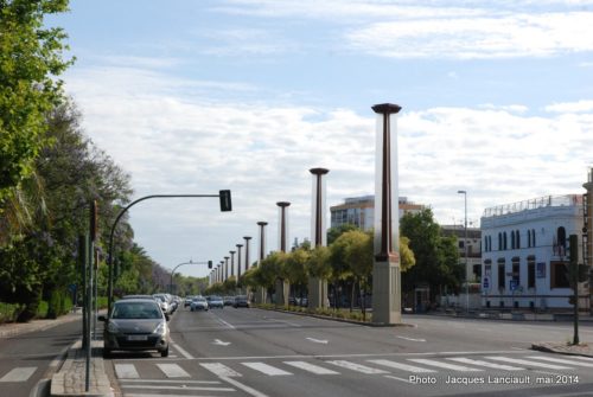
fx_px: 1237
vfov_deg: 18.2
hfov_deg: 27.0
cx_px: 296
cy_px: 198
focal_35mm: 75
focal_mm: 50
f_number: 14
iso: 1000
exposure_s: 1/800
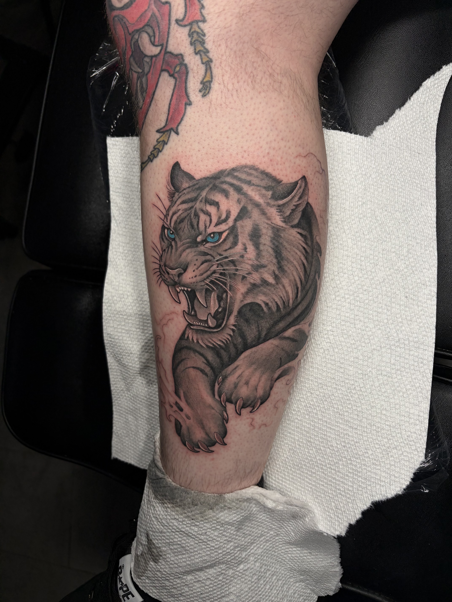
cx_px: 226
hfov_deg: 53.1
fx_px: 453
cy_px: 301
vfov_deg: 67.3
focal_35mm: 26
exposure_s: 1/417
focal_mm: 5.96
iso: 50
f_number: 1.6
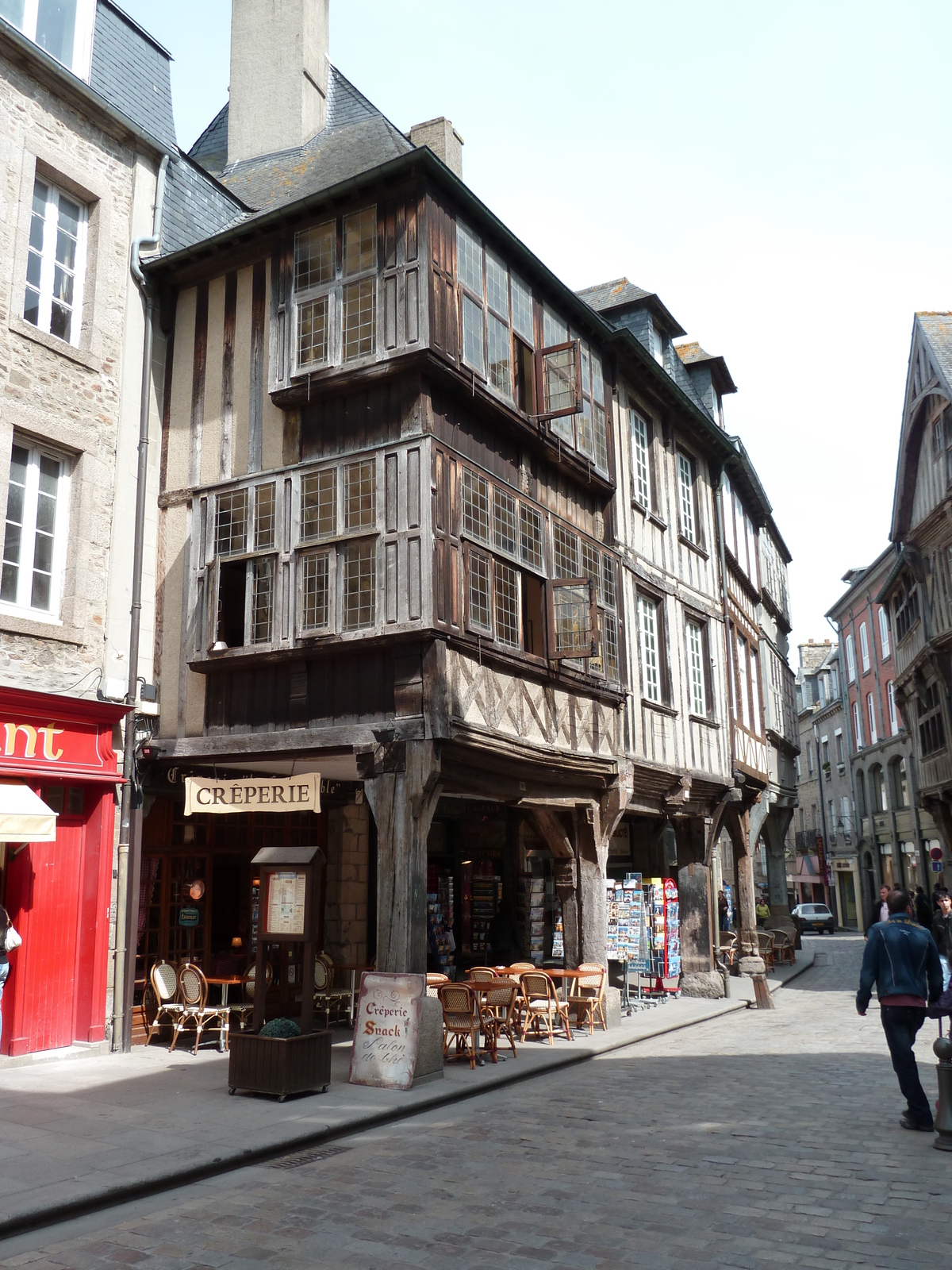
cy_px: 635
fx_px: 1063
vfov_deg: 61.7
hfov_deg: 48.2
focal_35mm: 29
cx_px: 476
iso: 80
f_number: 4
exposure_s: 1/320
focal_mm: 4.7
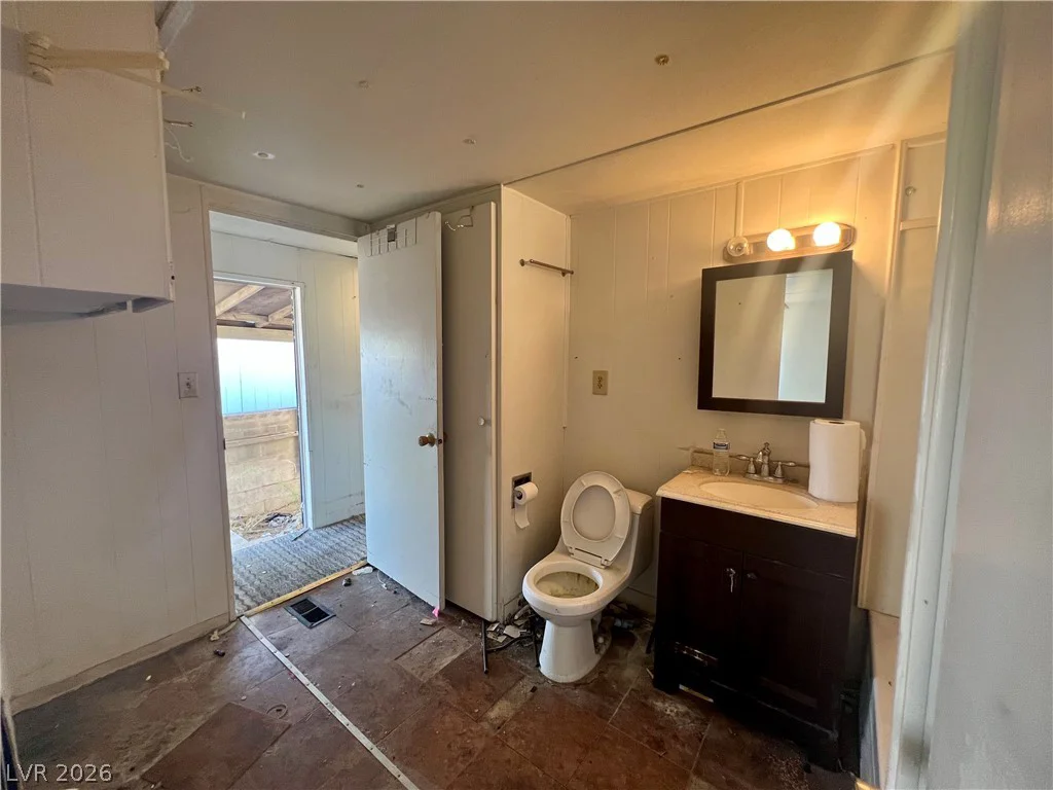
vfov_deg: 89.9
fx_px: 395
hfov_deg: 106.2
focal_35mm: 13
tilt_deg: -5.6
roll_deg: -0.1
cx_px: 526
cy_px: 395
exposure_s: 1/60
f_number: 1.8
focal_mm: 1.57
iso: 160
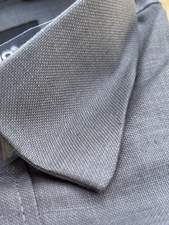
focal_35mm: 48
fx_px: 313
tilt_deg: -52.1
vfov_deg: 38.1
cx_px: 45
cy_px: 182
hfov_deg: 29.8
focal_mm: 5.96
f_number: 1.6
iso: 50
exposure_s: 1/441
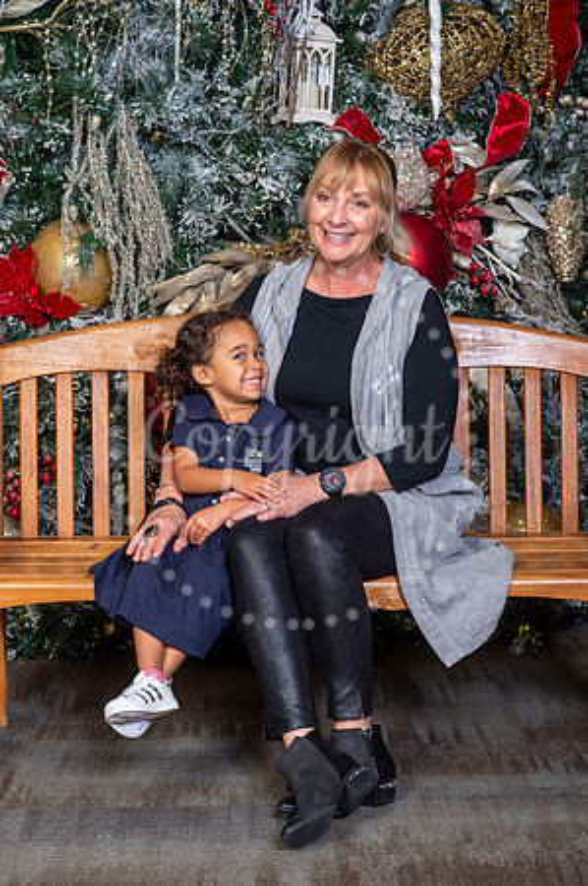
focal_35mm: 85
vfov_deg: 23.9
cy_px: 443
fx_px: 2087
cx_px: 294
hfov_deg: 16.0
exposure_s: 1/125
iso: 400
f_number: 8
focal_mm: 85
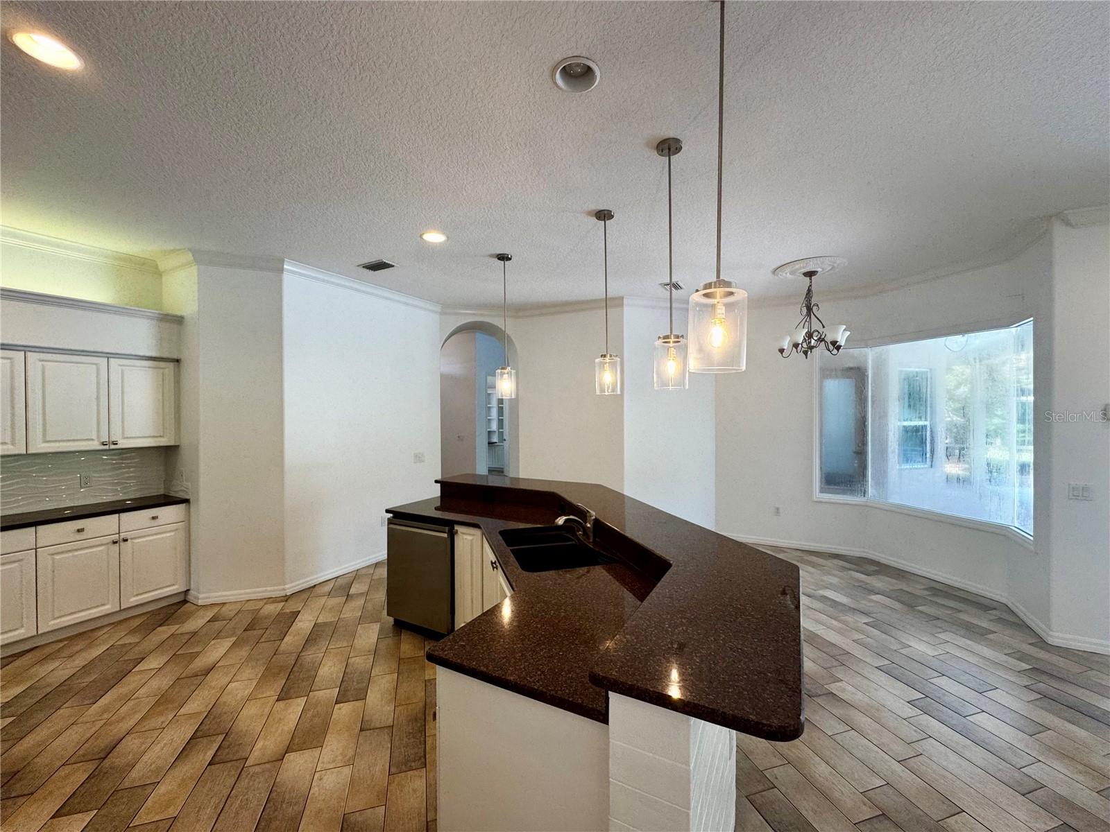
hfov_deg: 102.1
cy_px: 416
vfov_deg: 85.7
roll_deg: +0.3
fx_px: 449
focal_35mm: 14
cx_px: 555
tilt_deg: -0.6
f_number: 2.2
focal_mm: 2.22
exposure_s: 1/120
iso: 160
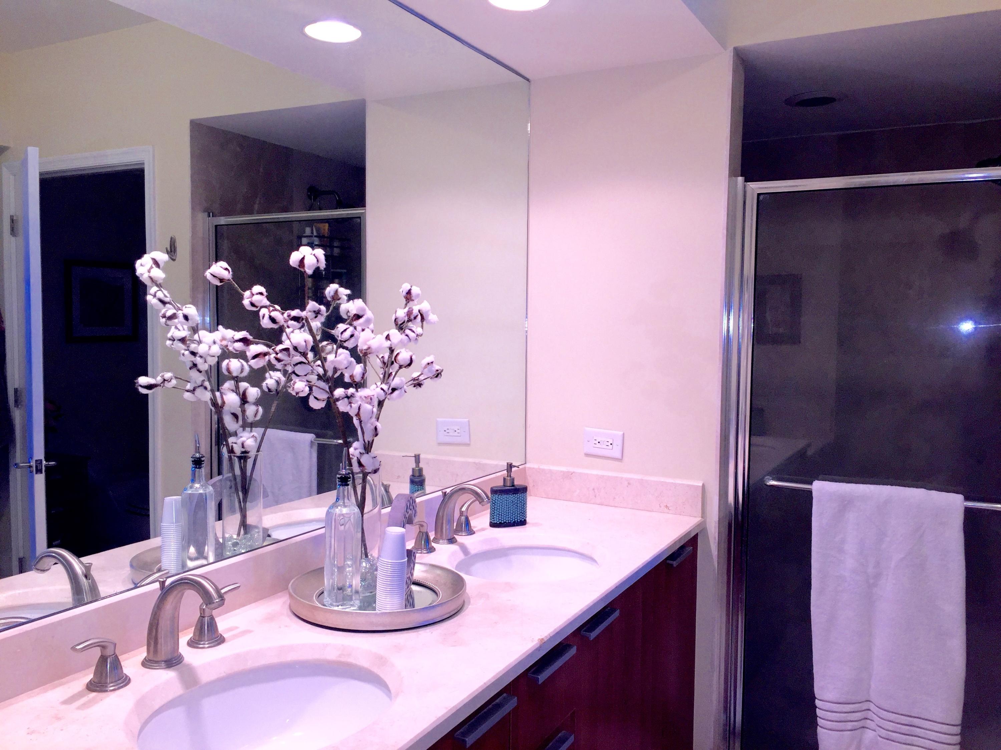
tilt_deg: -3.4
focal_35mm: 29
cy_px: 375
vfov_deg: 48.2
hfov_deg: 61.7
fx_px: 839
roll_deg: -1.3
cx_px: 500
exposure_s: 1/34
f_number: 2.2
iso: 32
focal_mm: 4.15
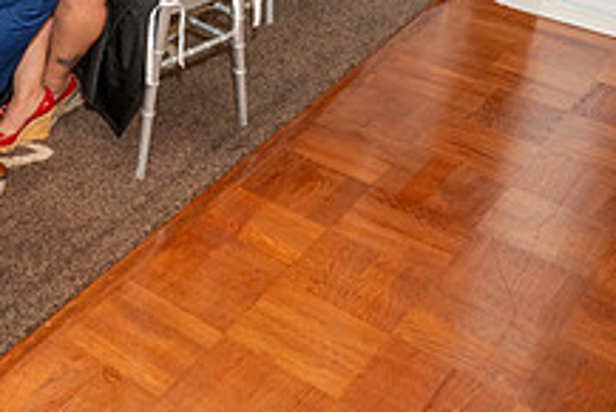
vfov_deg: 19.8
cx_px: -136
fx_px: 1096
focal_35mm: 64
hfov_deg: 27.4
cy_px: -107
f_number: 3.5
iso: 800
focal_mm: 24
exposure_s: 1/125
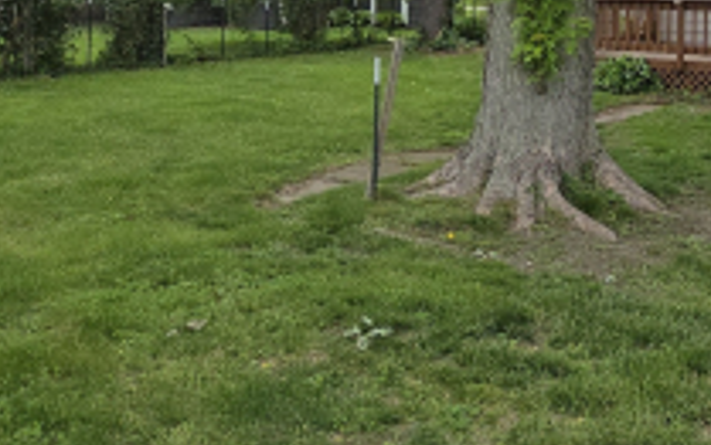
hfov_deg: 43.8
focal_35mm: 44
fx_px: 853
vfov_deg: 27.2
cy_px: -27
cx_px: 532
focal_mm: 2.2
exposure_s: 1/1414
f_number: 2.2
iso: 50
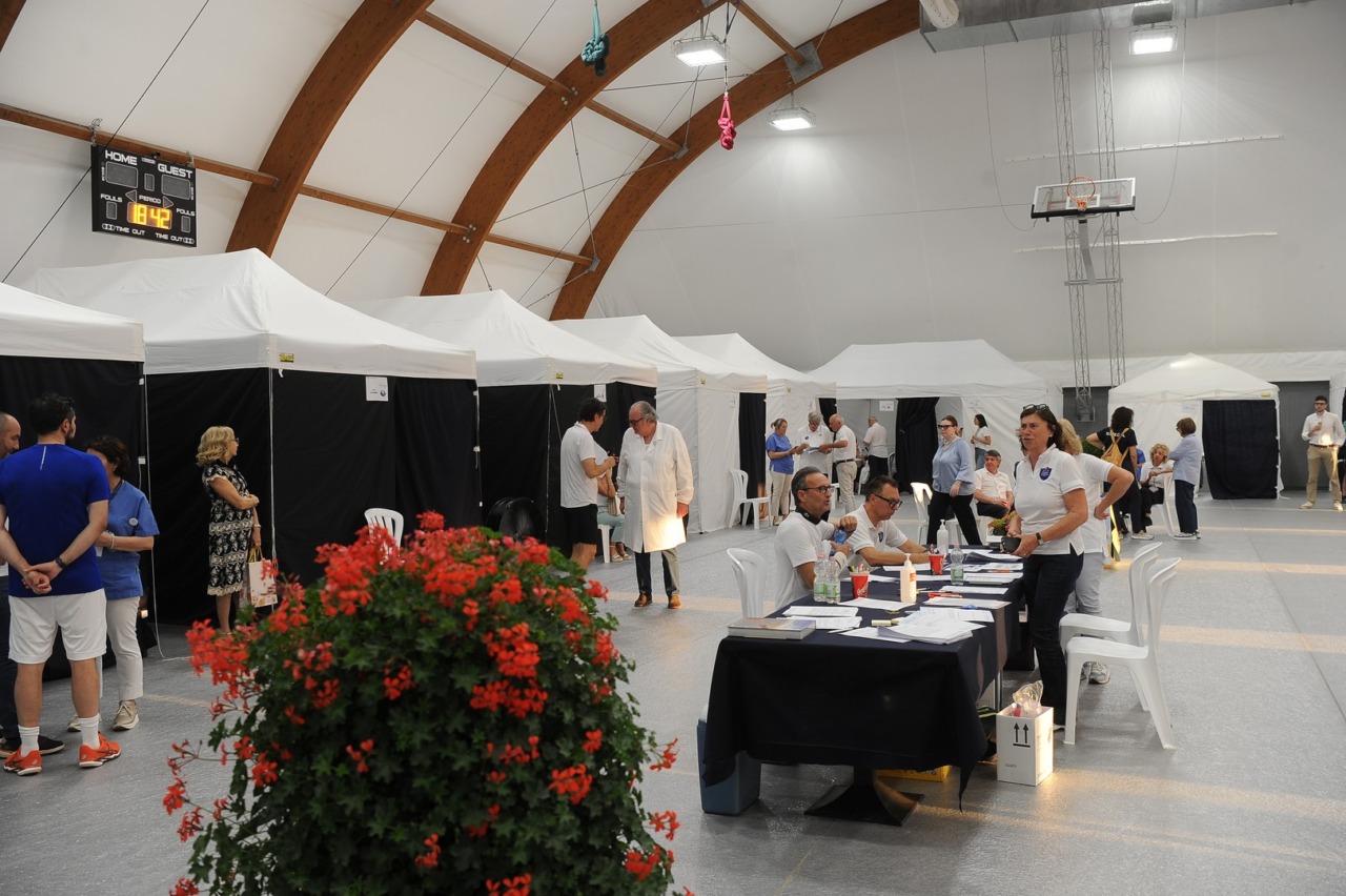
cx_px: 673
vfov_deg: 38.8
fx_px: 1271
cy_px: 448
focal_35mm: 34
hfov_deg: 55.8
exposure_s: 1/80
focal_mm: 34
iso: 640
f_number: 5
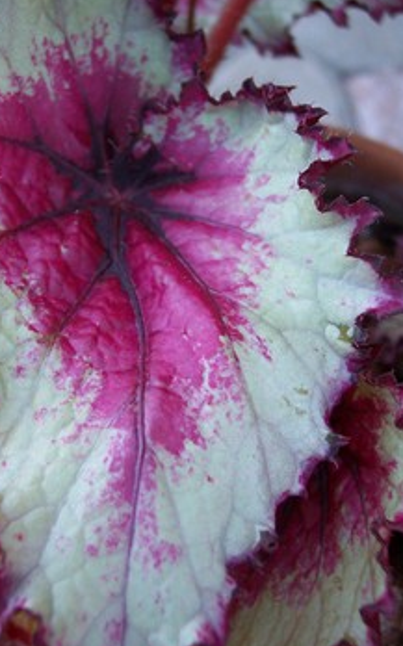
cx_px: 130
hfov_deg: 25.2
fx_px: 898
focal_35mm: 51
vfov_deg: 39.5
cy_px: 277
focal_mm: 8
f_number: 2.8
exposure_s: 1/180
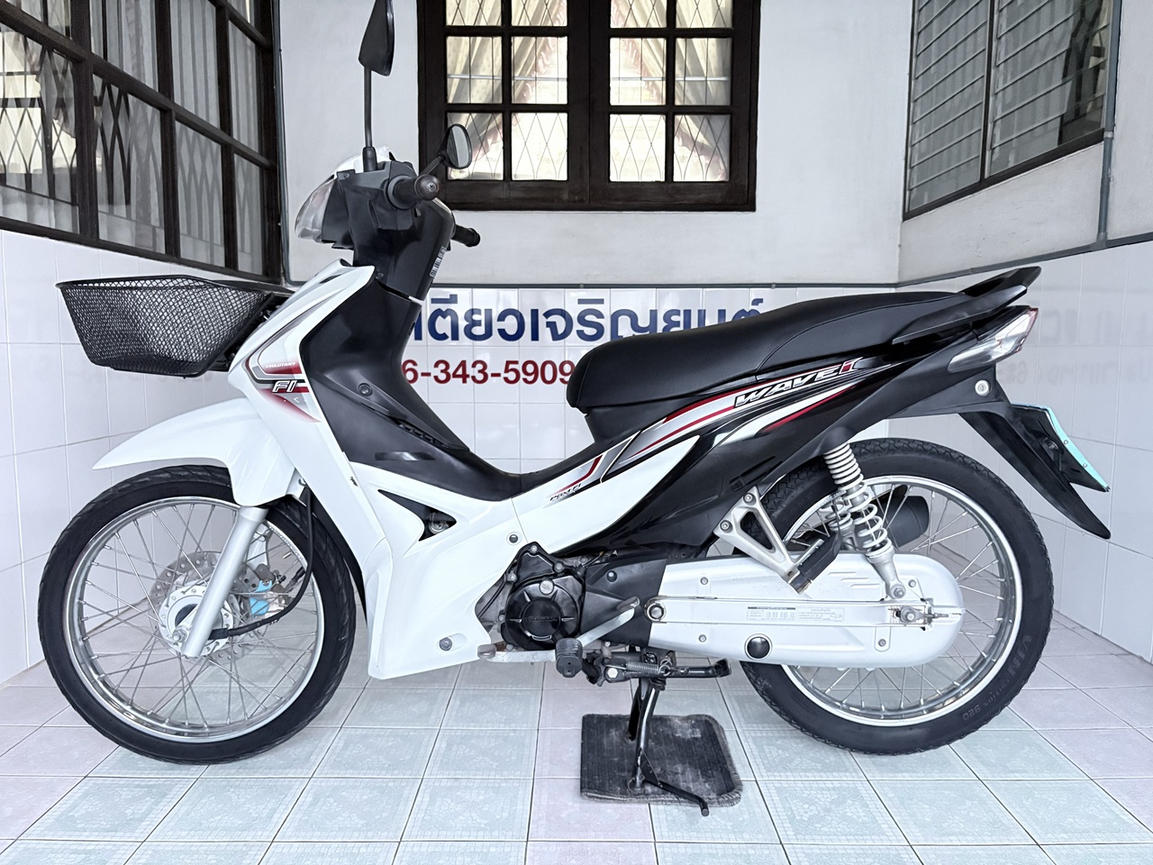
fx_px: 866
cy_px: 432
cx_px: 576
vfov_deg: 53.1
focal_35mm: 26
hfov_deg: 67.3
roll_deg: +0.3
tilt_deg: -5.9
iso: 1000
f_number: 1.6
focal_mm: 5.96
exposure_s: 1/22
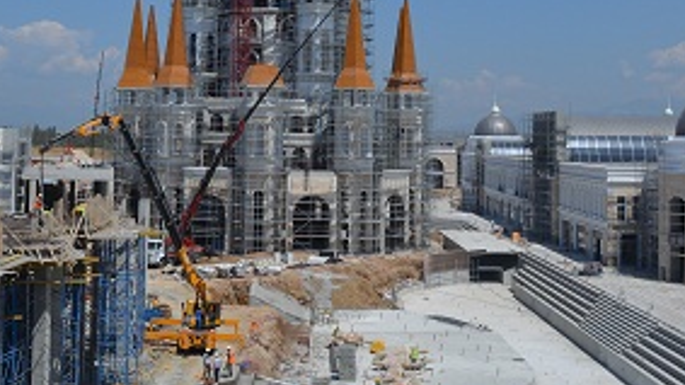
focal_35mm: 60
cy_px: 44
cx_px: 283
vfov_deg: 19.7
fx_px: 1089
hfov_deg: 34.8
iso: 100
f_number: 10
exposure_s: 1/400
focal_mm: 18
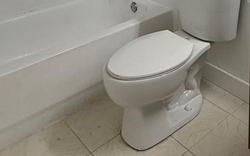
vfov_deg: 21.3
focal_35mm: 47
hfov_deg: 41.0
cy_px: -100
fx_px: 320
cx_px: 198
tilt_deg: -1.5
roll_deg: -0.7
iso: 125
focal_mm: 2.22
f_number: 2.2
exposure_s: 1/120
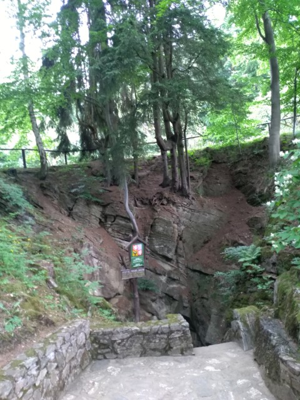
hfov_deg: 53.1
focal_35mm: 26
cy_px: 200
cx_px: 150
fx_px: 300
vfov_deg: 67.3
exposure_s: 1/30
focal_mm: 3.54
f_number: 2
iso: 414
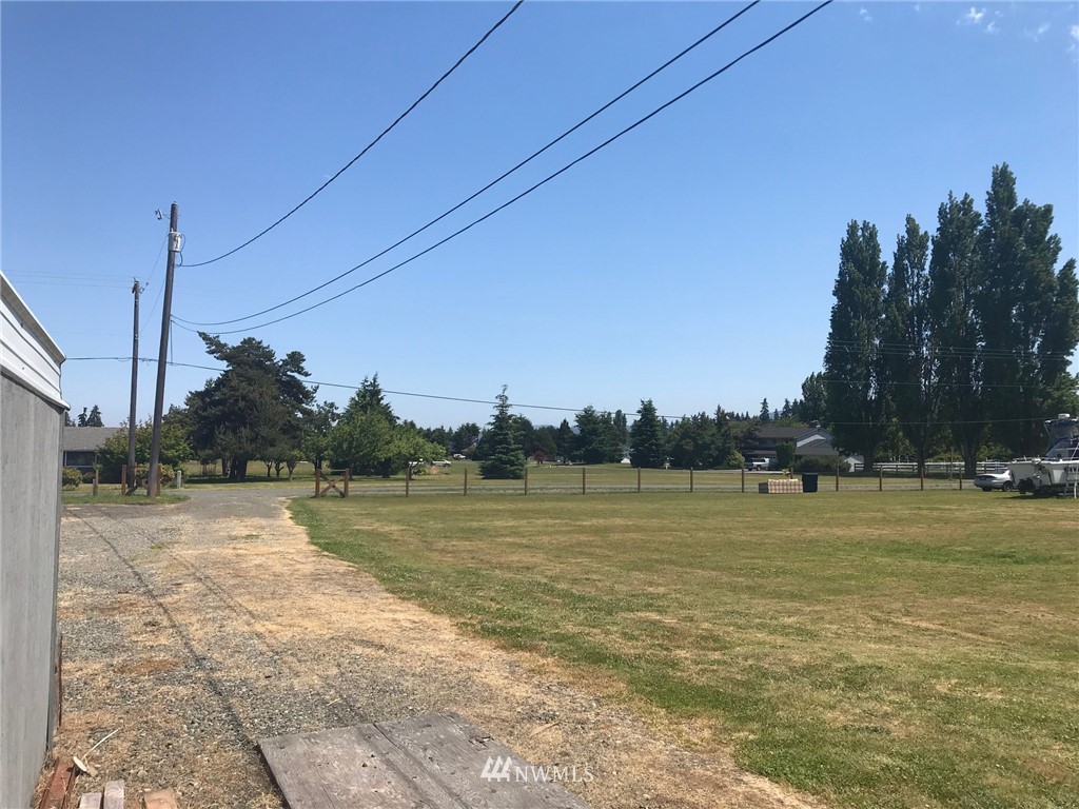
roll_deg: -0.6
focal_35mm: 28
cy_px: 404
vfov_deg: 49.7
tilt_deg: +3.6
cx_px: 540
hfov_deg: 63.4
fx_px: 873
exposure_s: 1/2994
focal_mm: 3.99
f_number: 1.8
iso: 20
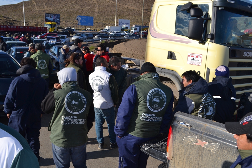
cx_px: 126
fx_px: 252
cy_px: 84
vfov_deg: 36.9
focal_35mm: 36
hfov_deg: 53.1
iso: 100
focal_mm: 24
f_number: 9
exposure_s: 1/200
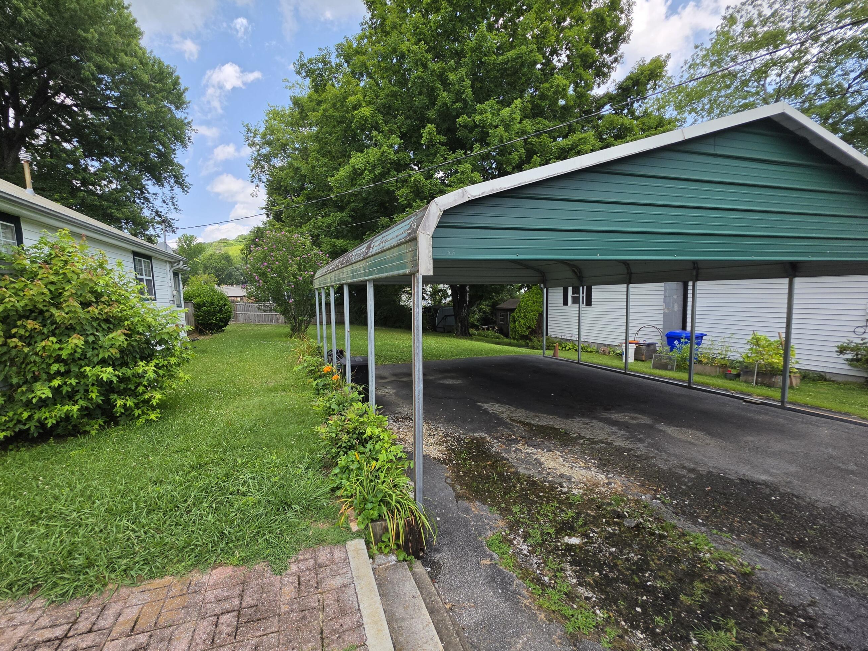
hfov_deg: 98.1
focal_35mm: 15
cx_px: 408
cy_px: 332
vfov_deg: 81.7
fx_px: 376
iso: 32
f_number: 1.9
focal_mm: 2.2
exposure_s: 1/1212
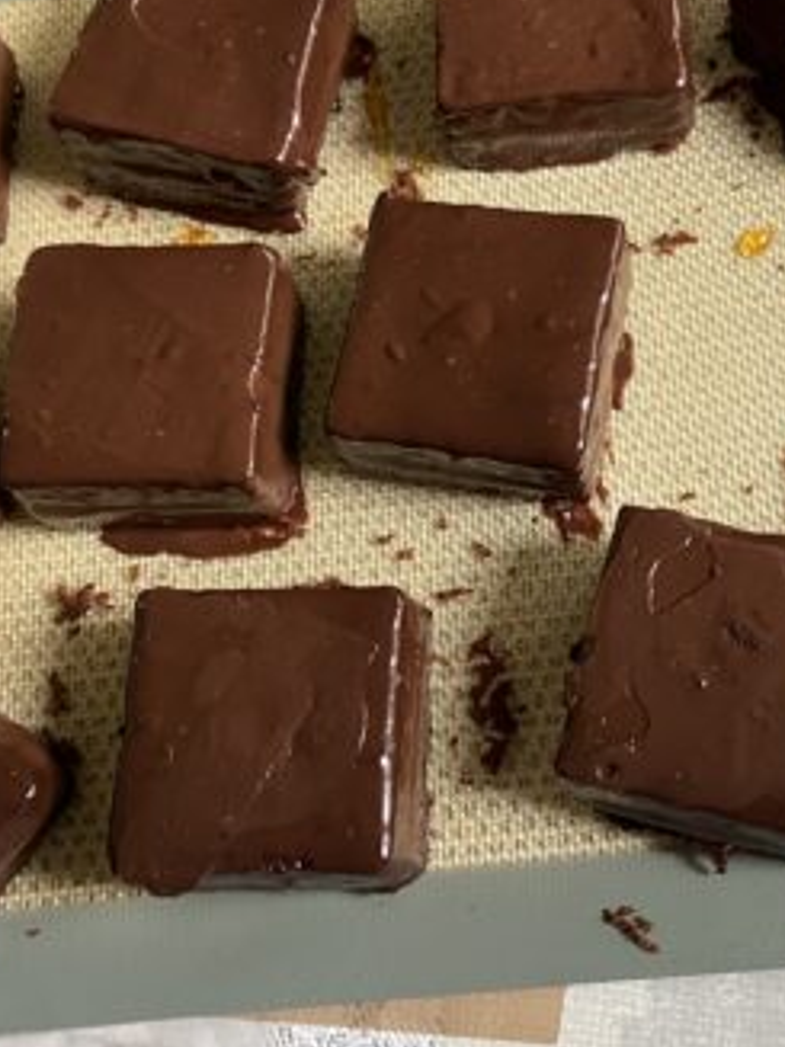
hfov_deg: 27.4
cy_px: 493
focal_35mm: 53
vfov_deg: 36.2
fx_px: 1604
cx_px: 514
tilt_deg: -68.5
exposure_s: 1/60
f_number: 1.8
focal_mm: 4.25
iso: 320
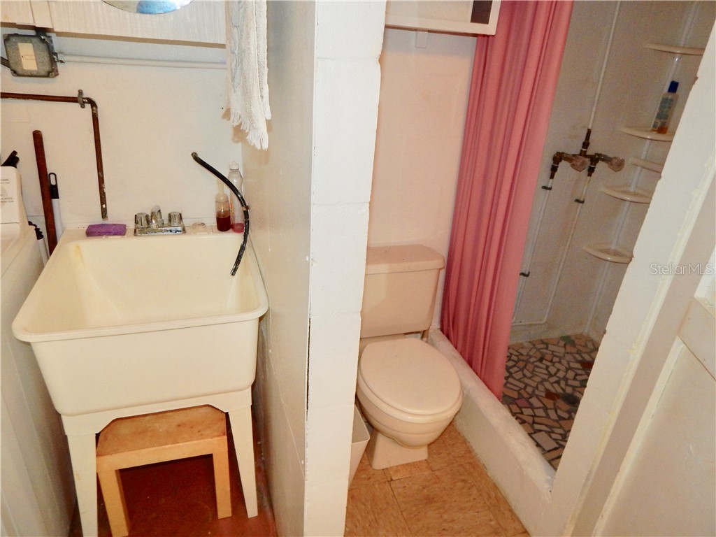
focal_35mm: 22
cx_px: 358
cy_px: 268
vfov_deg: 61.1
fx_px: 455
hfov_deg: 76.4
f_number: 3
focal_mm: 4
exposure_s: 1/30
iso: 200
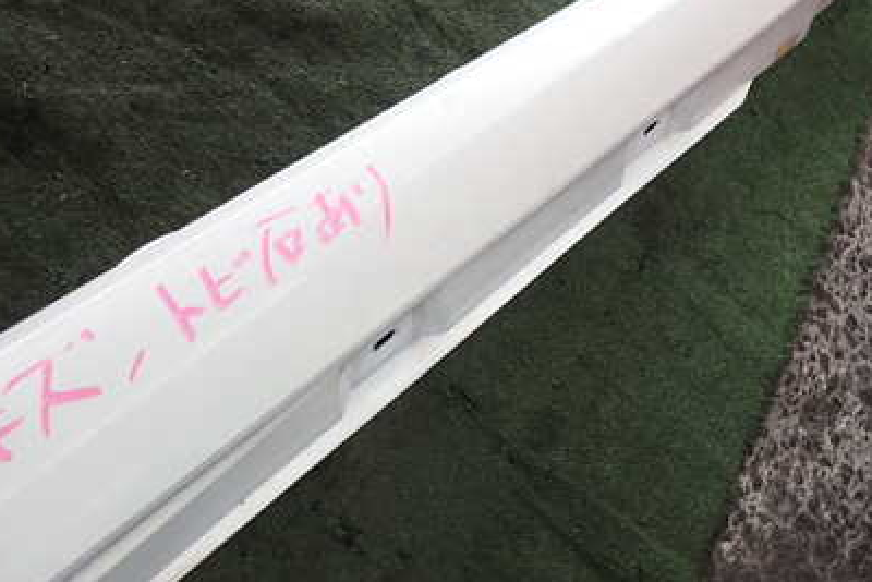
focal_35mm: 39
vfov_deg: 33.6
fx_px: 945
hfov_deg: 49.4
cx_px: 490
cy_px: 153
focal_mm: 4.5
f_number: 2
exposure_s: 1/60
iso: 200
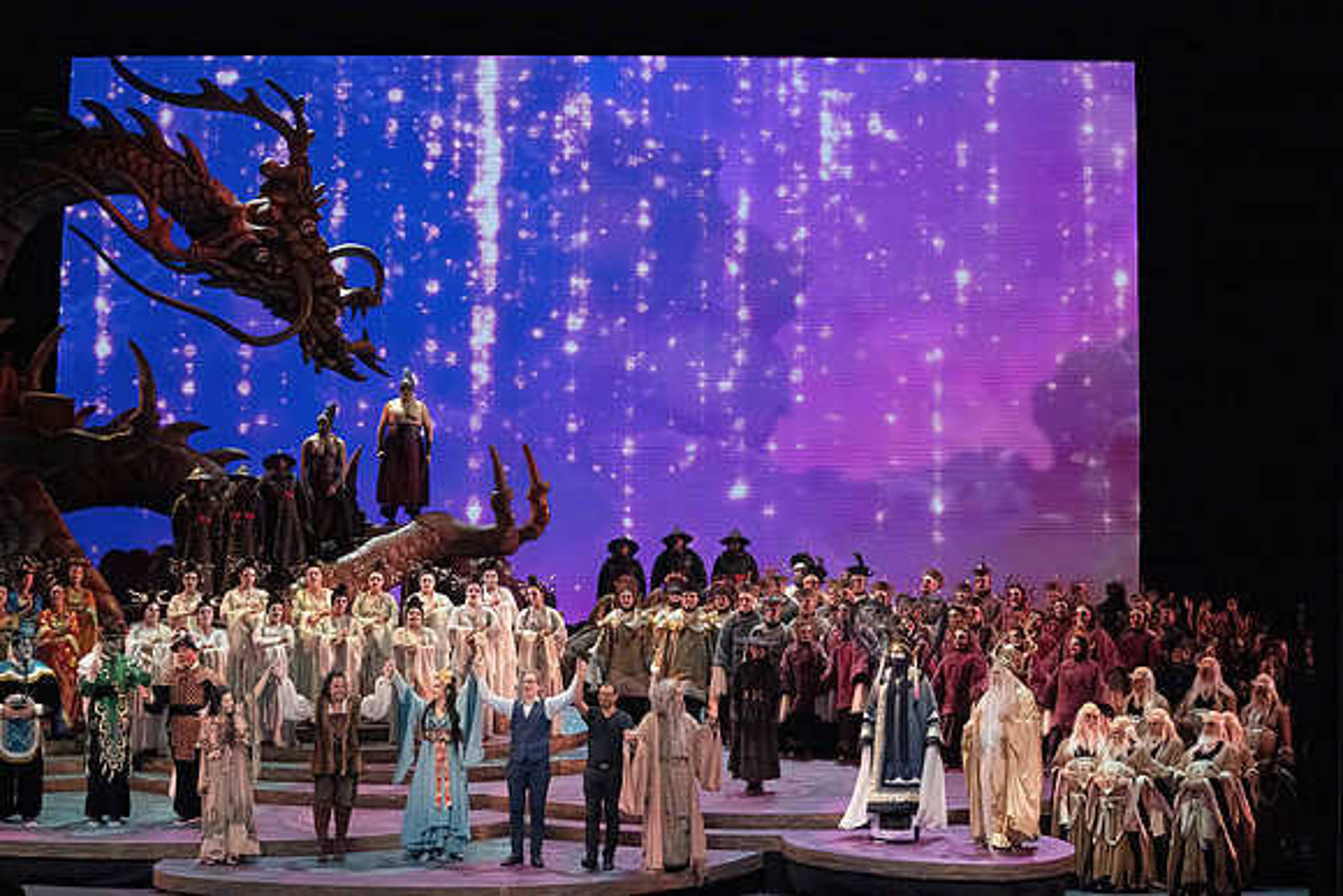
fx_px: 2612
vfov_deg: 19.5
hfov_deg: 28.8
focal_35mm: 70
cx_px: 672
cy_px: 448
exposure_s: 1/1000
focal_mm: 70
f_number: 10
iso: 20000
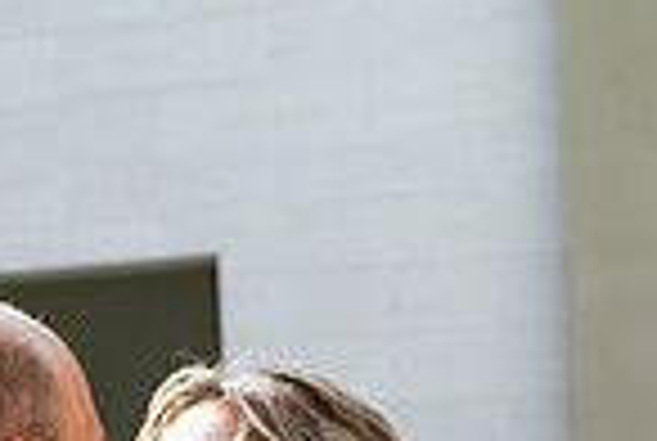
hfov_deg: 16.0
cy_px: 749
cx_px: 104
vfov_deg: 10.3
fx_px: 2322
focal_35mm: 127
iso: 100
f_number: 2.8
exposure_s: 1/800
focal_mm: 32
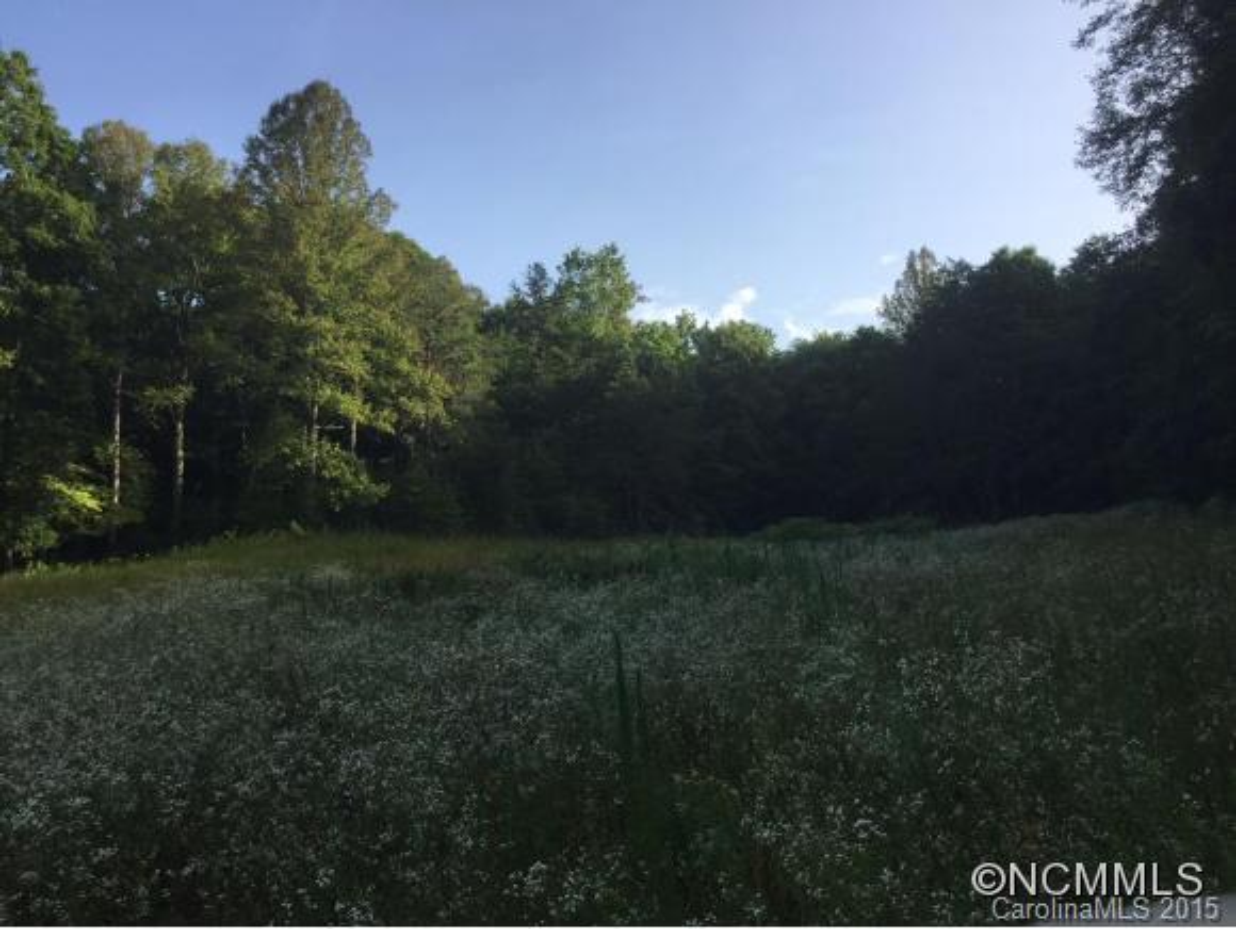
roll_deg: +1.4
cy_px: 464
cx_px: 618
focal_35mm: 29
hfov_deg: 61.6
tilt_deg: +10.1
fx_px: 1036
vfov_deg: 48.3
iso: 32
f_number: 2.2
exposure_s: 1/824
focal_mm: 4.15
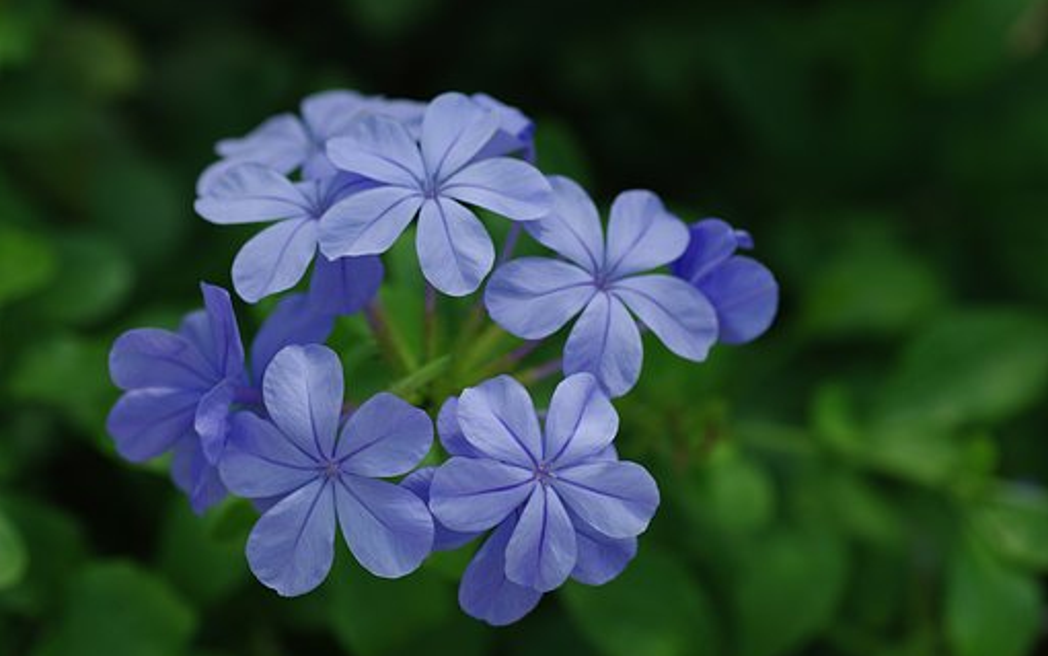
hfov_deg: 15.1
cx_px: 524
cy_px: 341
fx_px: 3942
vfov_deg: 9.5
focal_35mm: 138
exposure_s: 1/250
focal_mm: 90
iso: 100
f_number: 4.5
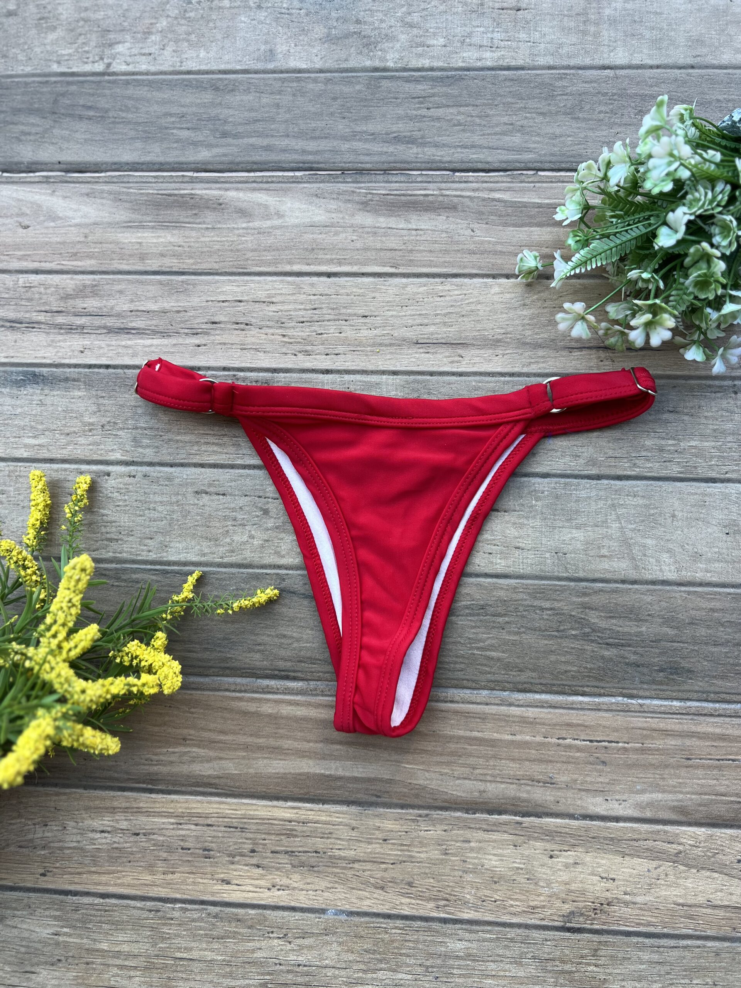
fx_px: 742
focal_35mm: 26
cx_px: 370
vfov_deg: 67.3
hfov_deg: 53.1
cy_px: 494
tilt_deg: -83.9
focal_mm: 5.7
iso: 40
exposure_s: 1/190
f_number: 1.5
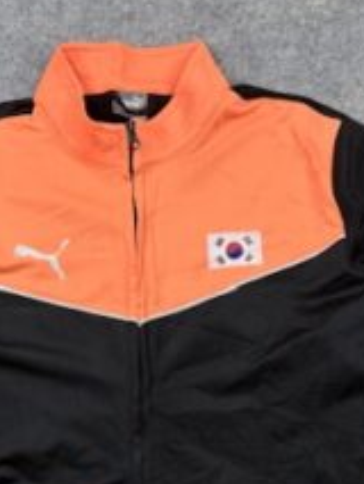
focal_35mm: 60
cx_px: 123
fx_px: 840
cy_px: 358
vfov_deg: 31.6
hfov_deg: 24.3
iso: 64
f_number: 1.78
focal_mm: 6.76
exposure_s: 1/100
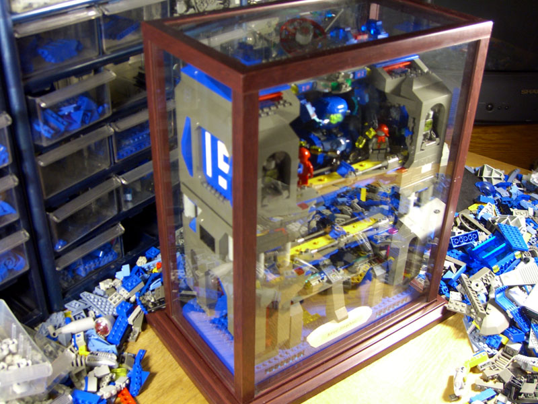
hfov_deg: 49.0
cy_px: 202
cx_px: 269
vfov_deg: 37.7
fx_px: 591
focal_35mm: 38
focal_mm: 7.9
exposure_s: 1/10
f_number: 2.8
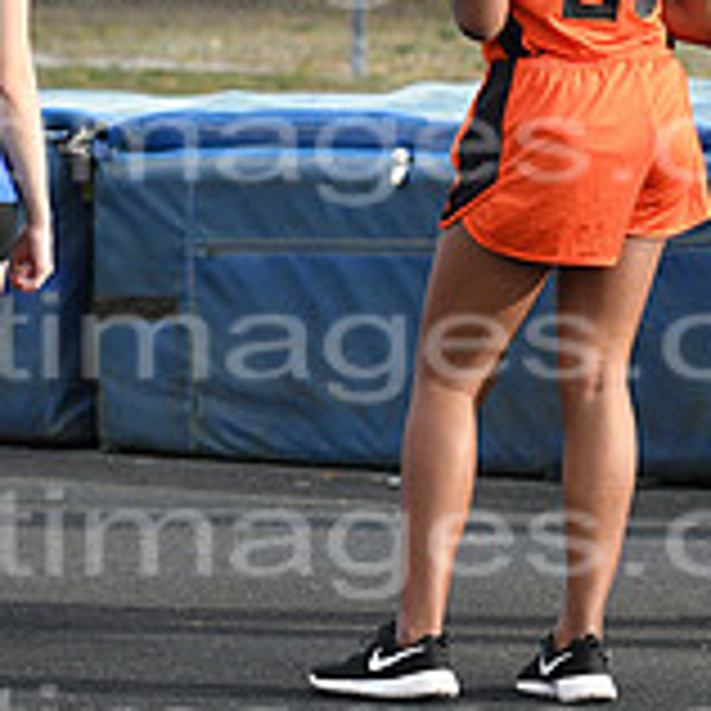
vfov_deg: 3.8
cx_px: -36
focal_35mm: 459
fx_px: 10666
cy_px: 52
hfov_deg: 3.8
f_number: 4
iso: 400
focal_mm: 98
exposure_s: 1/1600
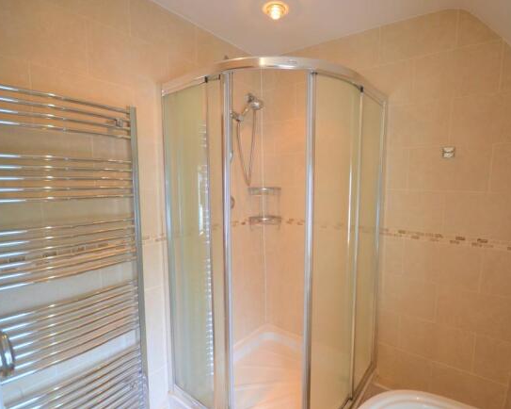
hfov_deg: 89.4
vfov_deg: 76.9
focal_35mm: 17
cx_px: 281
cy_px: 205
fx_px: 257
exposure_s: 1/60
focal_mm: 10
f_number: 4
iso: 800
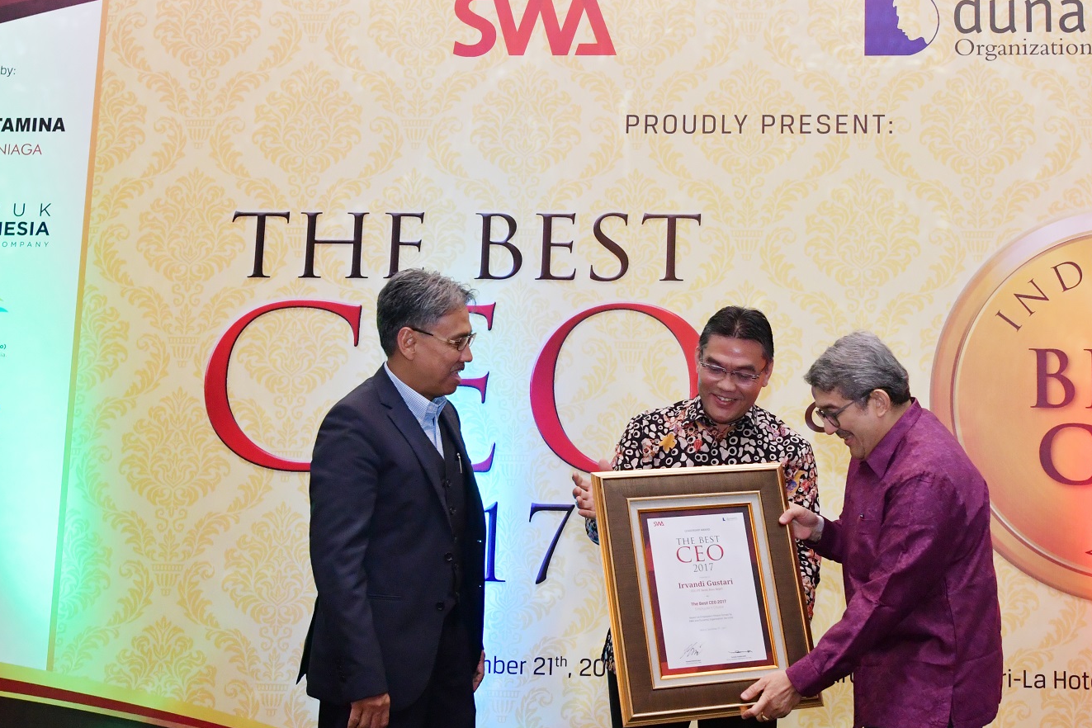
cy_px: 397
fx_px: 1517
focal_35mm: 50
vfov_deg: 27.0
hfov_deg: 39.2
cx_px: 721
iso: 2000
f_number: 5.6
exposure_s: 1/125
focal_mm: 24
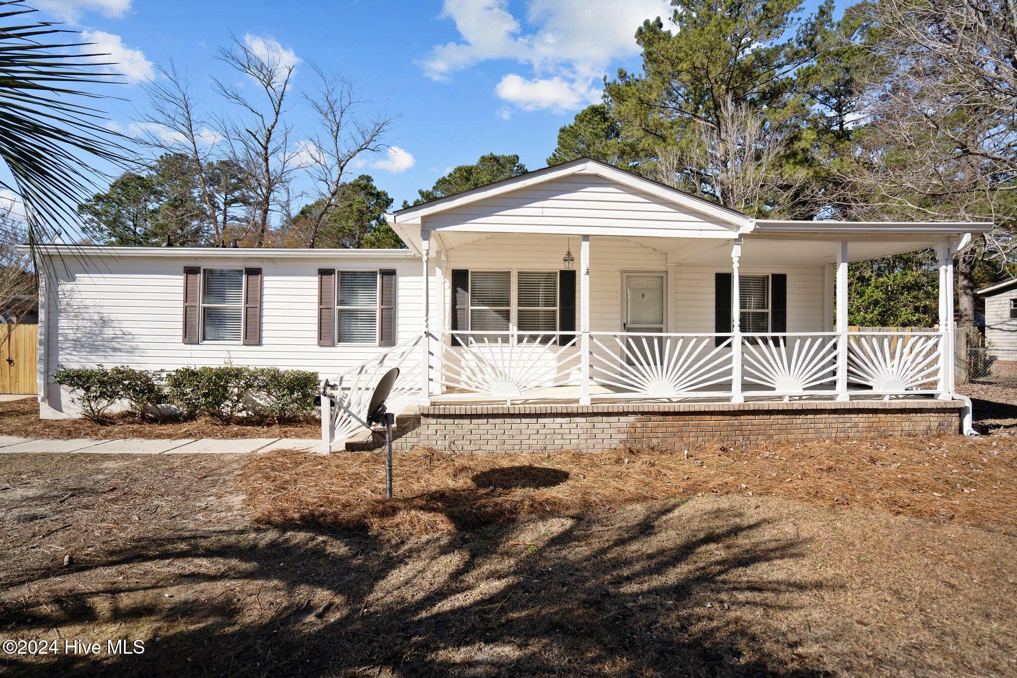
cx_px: 508
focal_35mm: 16
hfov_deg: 96.7
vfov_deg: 73.7
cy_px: 339
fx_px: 452
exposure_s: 1/3200
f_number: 4
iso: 250
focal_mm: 16
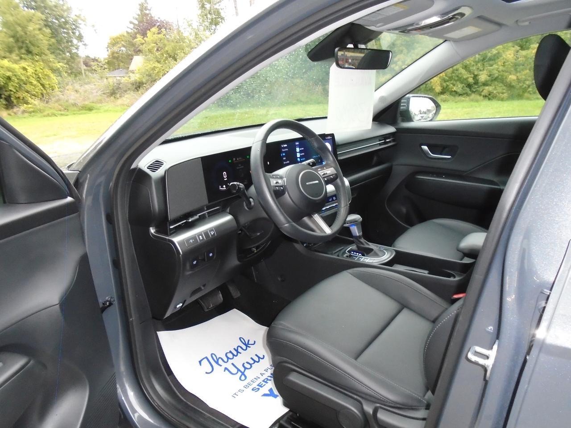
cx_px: 286
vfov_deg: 53.1
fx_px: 429
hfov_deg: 67.3
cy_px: 214
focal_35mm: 26
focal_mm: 4.6
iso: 400
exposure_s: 1/30
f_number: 3.2
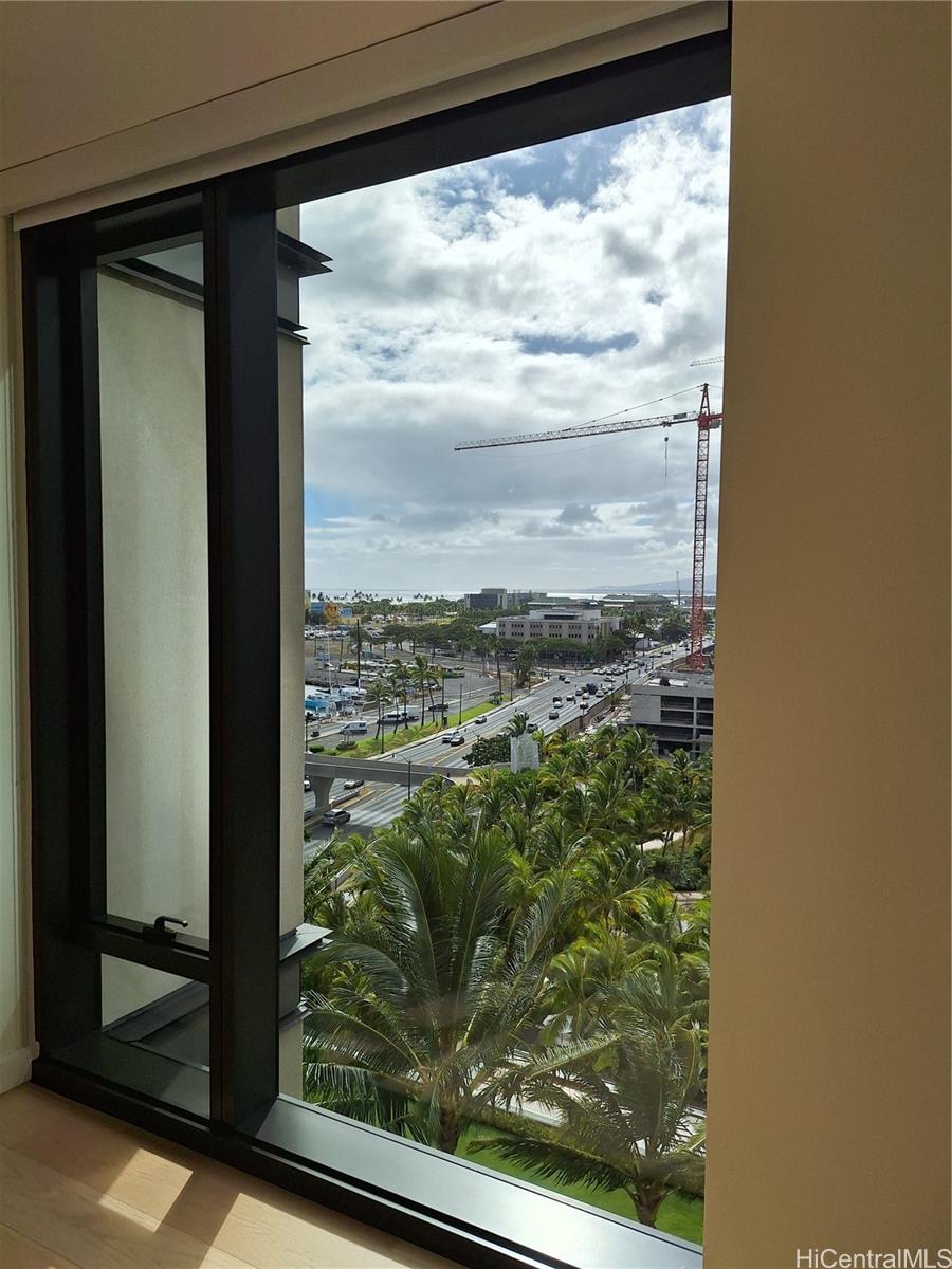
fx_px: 843
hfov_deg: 58.9
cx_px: 476
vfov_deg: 73.9
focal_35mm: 23
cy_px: 634
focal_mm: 5.54
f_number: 1.8
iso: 40
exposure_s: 1/3185
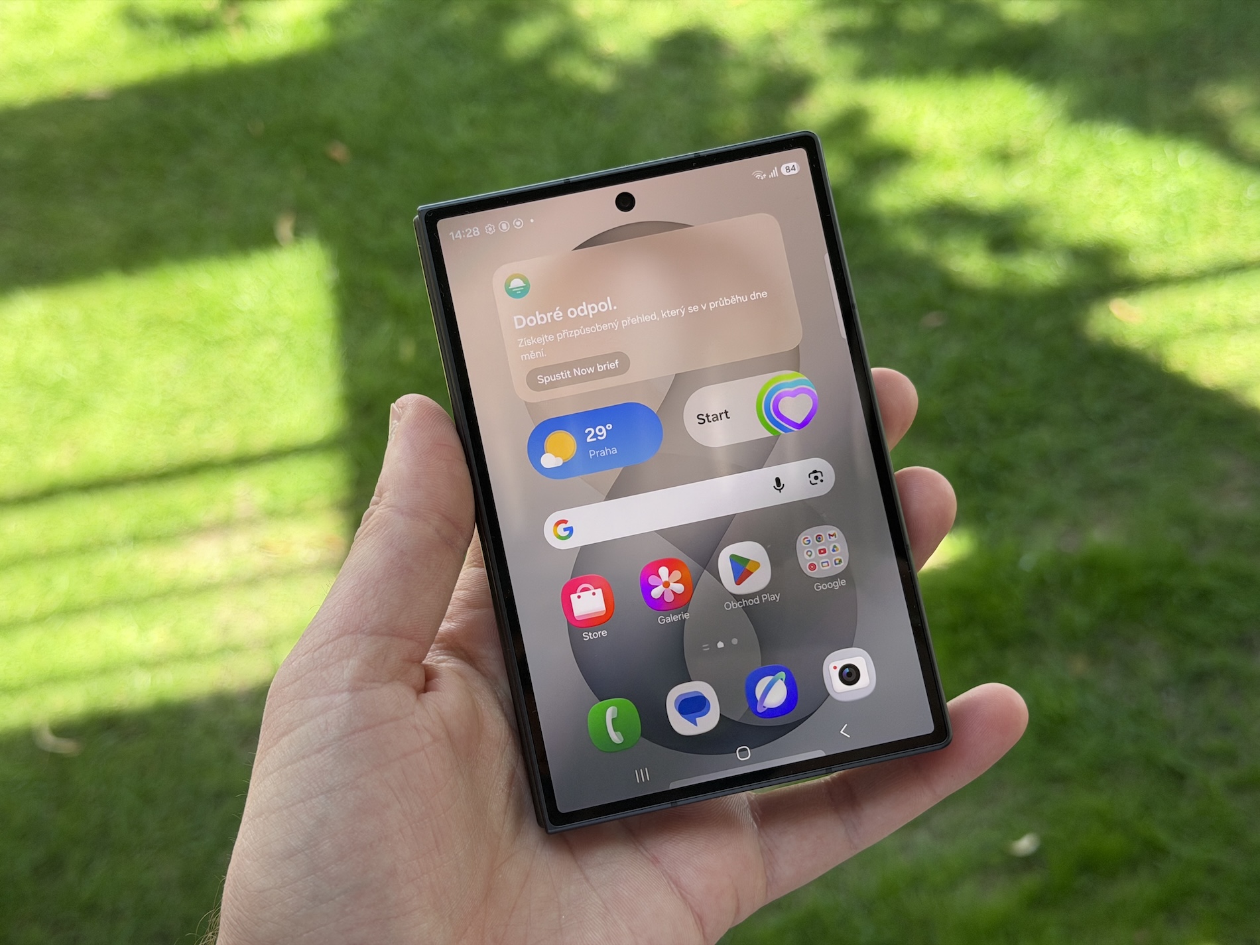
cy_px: 472
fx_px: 1747
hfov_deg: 39.7
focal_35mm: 48
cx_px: 630
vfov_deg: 30.3
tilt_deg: -46.2
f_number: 1.78
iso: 64
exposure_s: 1/413
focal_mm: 6.76
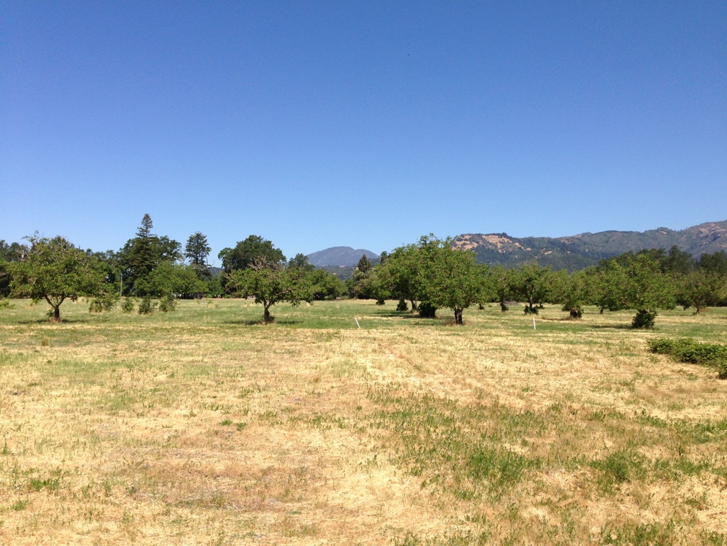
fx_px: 693
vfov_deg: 42.9
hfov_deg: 55.4
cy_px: 273
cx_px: 364
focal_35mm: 33
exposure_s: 1/1748
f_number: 2.4
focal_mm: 4.13
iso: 50
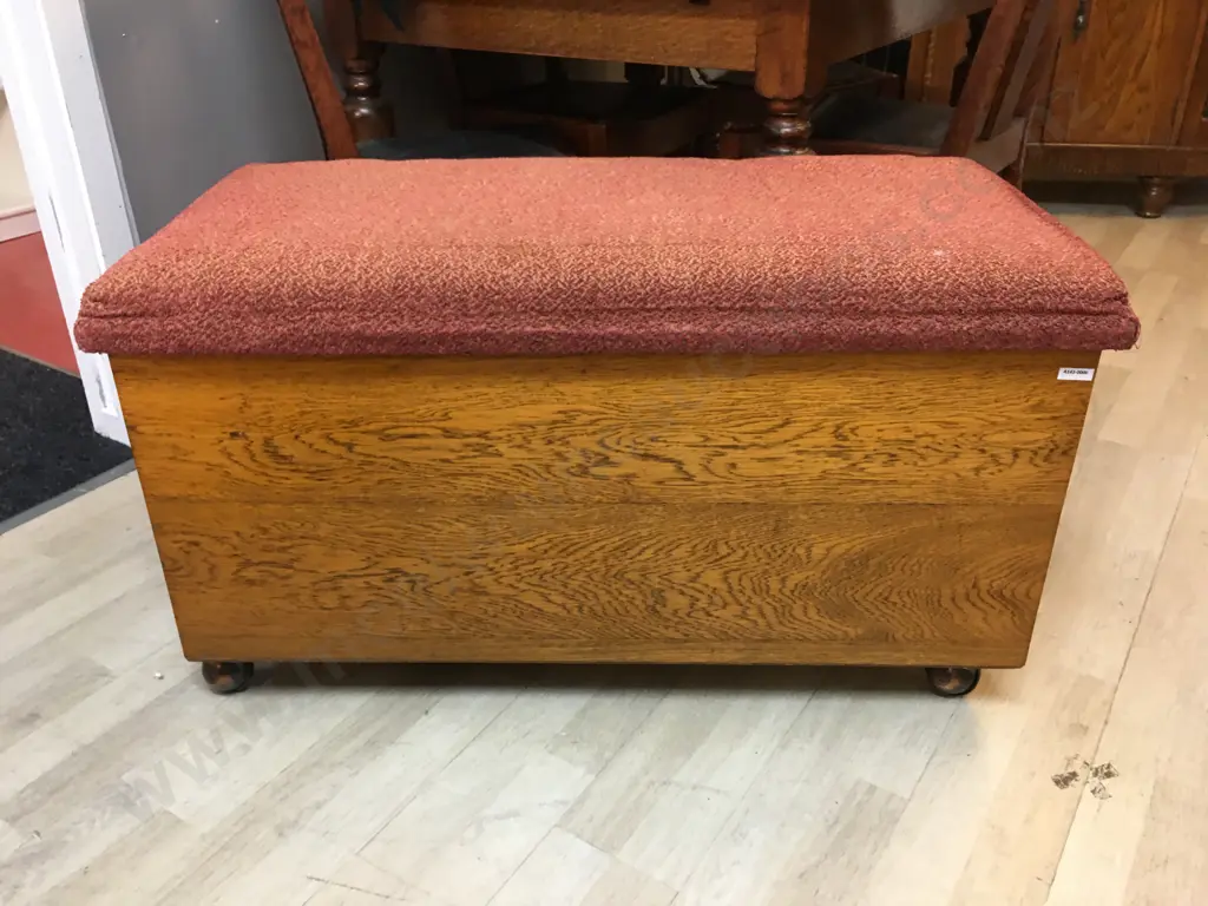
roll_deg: -0.9
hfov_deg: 61.7
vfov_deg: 48.2
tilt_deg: -28.3
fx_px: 1012
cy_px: 453
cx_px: 604
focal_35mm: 29
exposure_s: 1/17
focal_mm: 4.15
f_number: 2.2
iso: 80
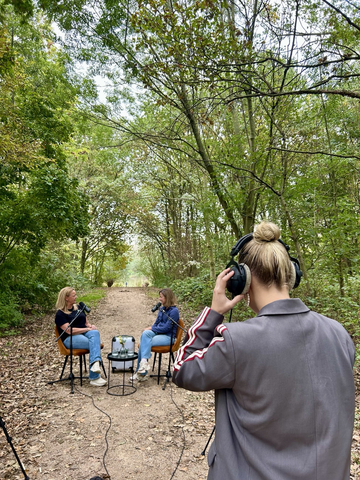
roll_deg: -1.2
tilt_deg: +4.2
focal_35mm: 26
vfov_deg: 67.3
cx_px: 180
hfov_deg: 53.1
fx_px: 361
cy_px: 240
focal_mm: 5.7
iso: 64
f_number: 1.5
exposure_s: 1/121
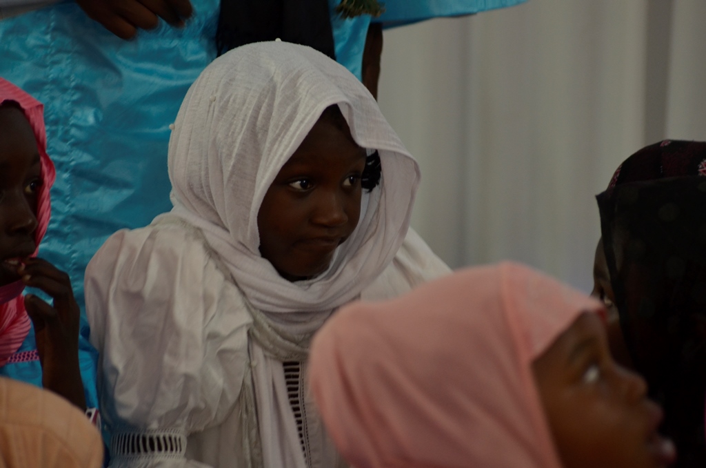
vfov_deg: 5.4
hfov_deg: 8.1
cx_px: 353
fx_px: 4990
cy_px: 234
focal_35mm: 255
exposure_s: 1/50
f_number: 4.5
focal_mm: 170
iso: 640
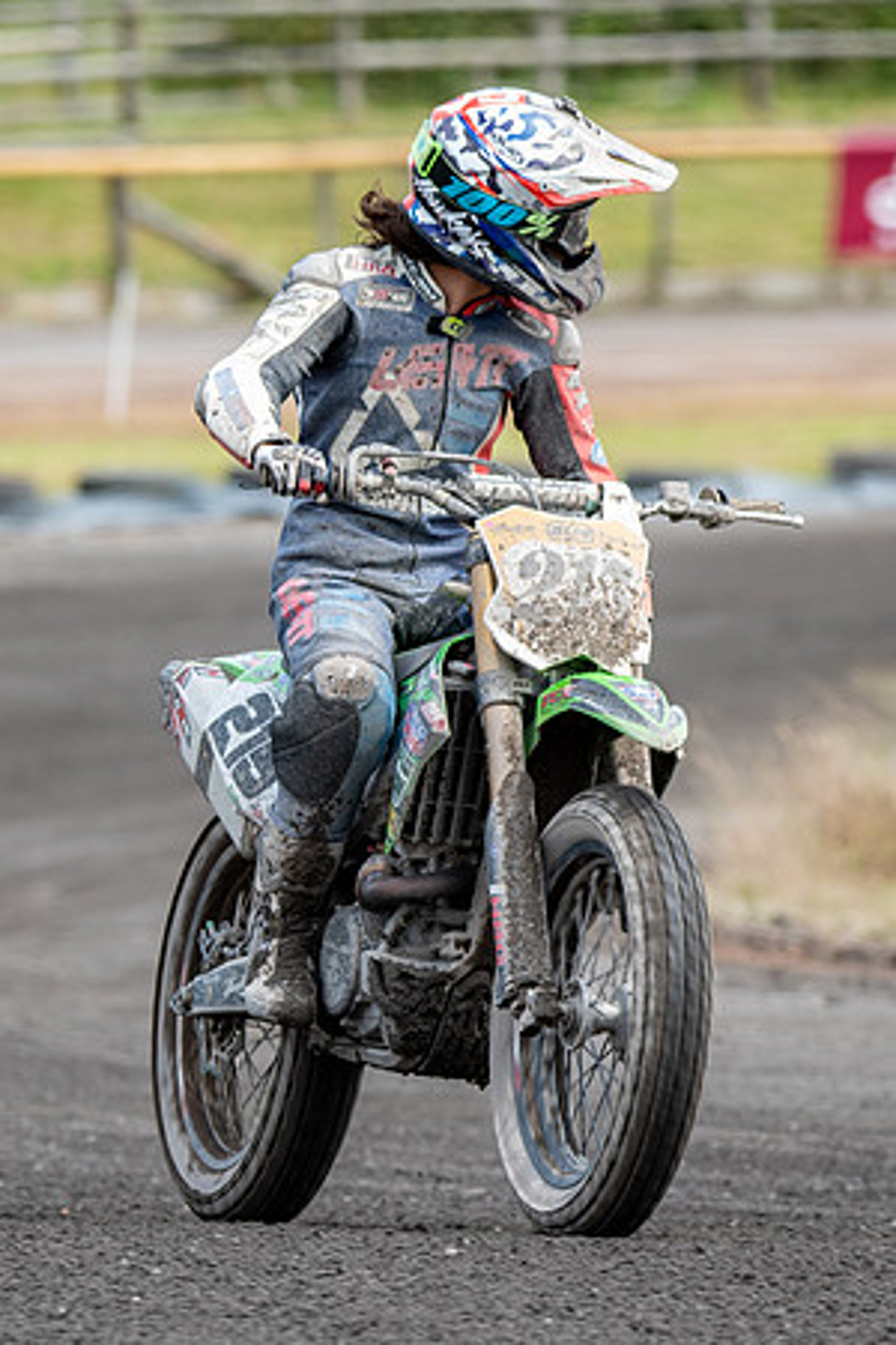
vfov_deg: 3.3
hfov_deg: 2.2
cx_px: 400
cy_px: 676
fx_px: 23579
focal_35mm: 632
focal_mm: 310
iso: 200
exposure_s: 1/400
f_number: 5.6
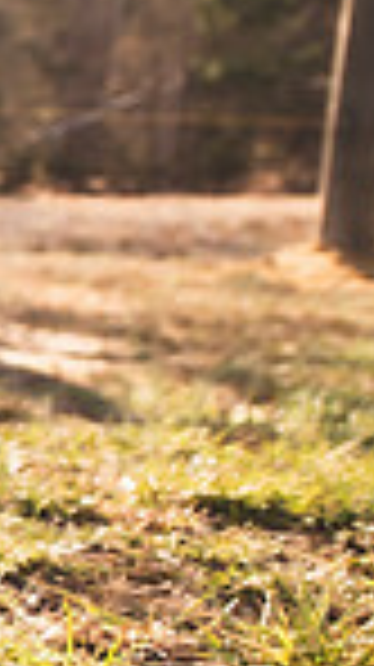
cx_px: -861
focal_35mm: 100
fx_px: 1767
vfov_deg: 21.3
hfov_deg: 9.0
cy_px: 439
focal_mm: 24
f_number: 2.8
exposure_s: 1/500
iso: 100
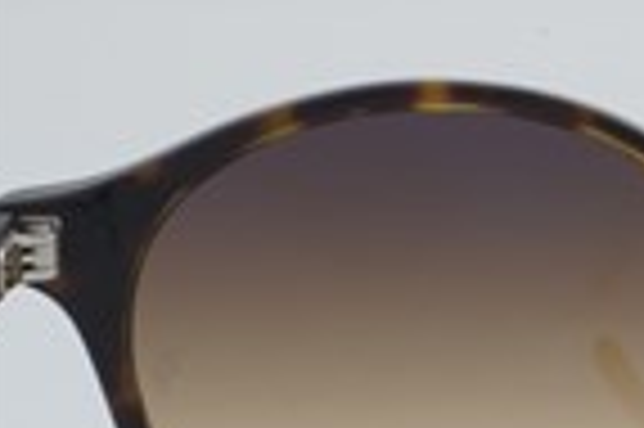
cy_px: 369
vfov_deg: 6.5
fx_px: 3752
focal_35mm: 210
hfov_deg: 9.6
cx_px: 874
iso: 100
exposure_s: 1/4
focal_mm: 50
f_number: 29
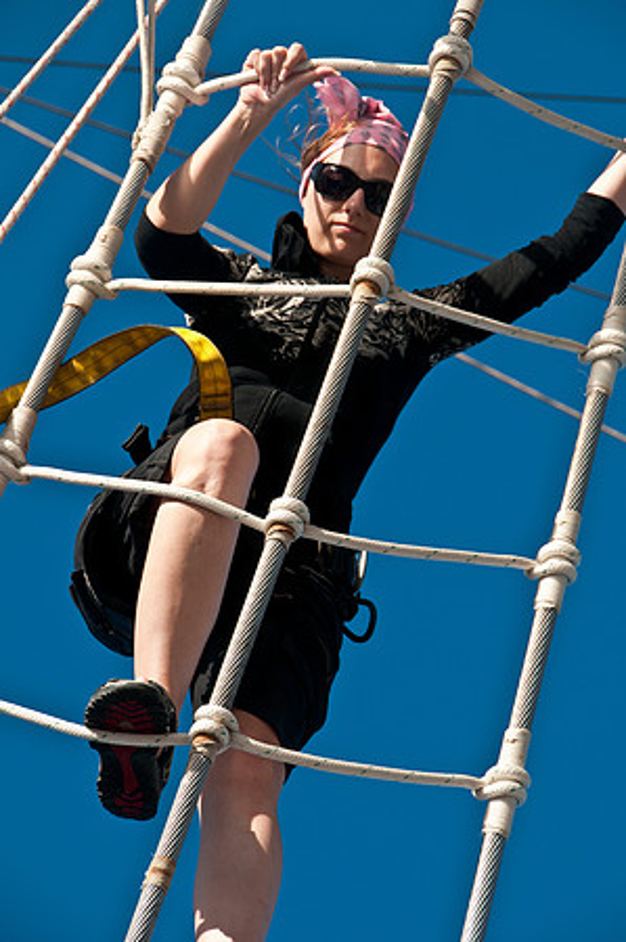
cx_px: 313
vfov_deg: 10.2
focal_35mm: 202
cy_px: 471
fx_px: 5294
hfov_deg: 6.8
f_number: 8
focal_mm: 135
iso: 200
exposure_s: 1/320
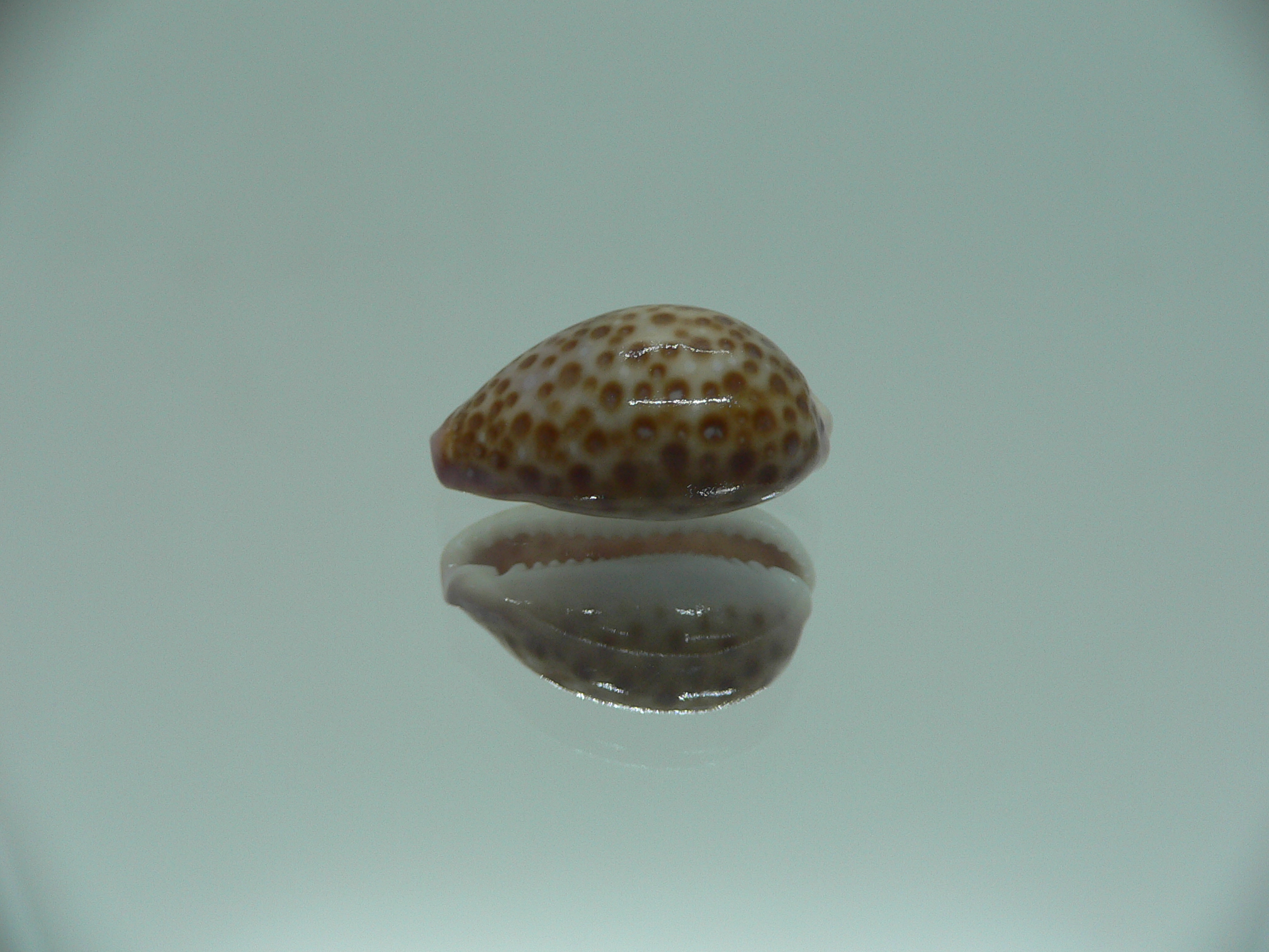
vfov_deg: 40.7
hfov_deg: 52.6
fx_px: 1283
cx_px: 634
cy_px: 476
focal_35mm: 35
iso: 80
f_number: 2.8
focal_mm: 4.6
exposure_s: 1/60
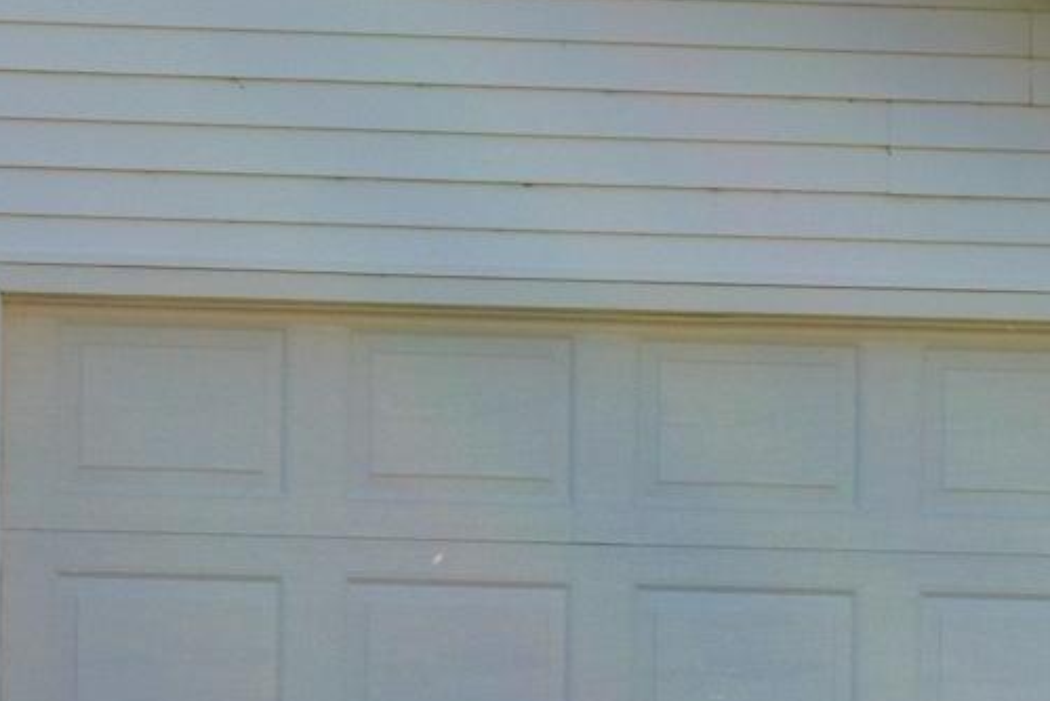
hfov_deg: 4.8
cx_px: 372
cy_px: 648
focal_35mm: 433
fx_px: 12632
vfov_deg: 3.2
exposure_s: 1/200
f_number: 11
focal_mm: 48
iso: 100
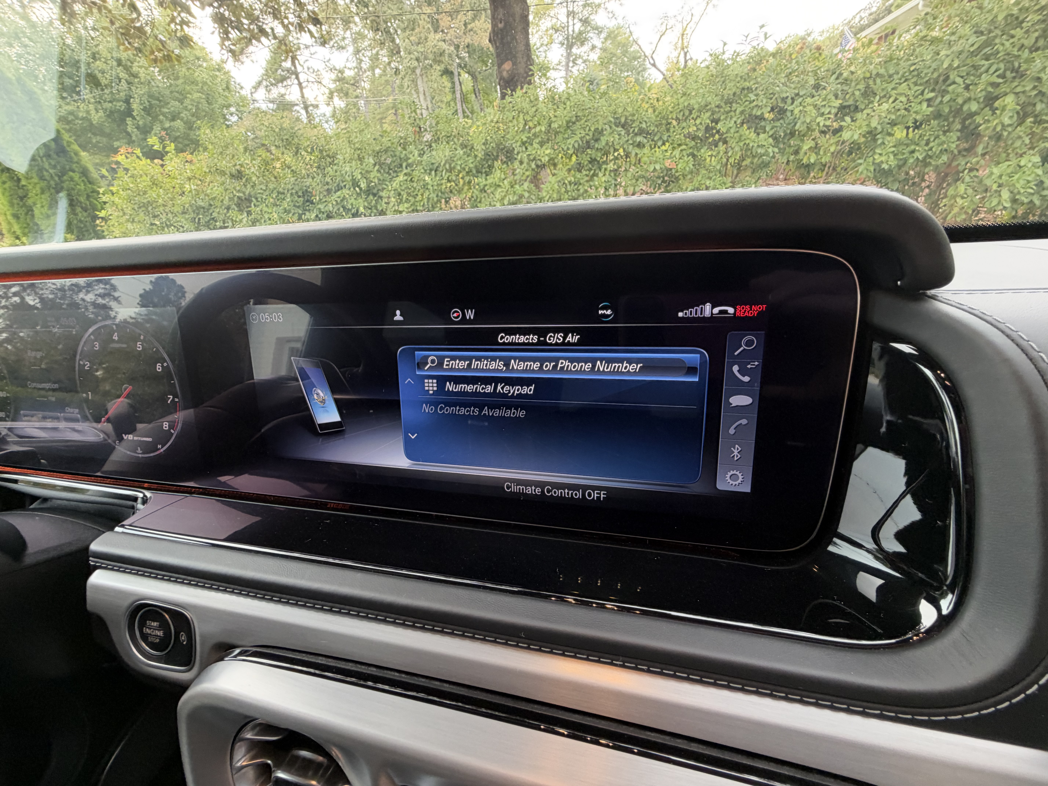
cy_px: 393
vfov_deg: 85.7
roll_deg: +6.5
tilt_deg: -28.3
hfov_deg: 102.1
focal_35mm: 14
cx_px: 524
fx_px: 424
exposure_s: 1/84
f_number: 2.2
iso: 250
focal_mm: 2.22
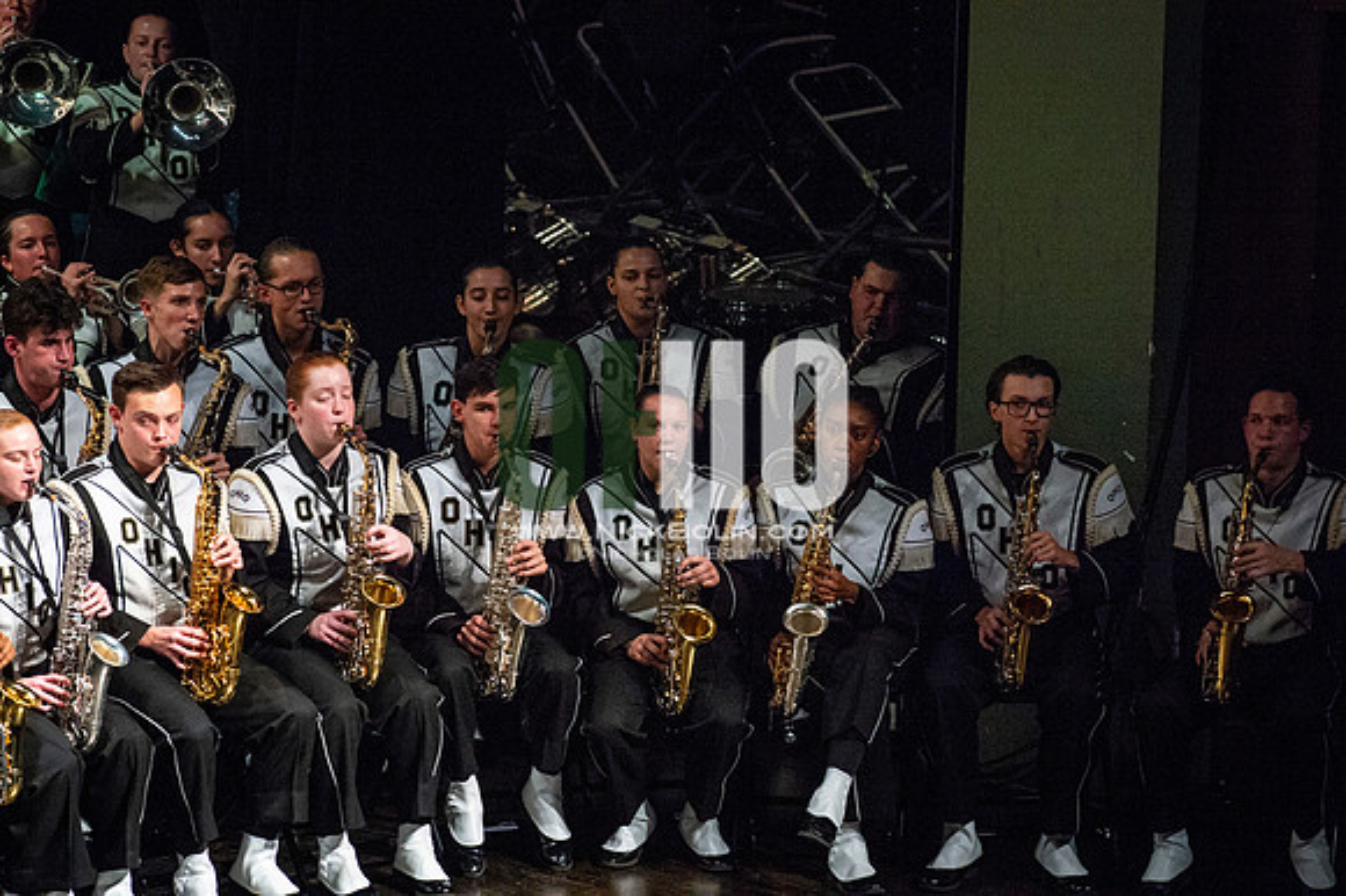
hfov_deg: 6.9
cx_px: 673
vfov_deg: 4.6
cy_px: 448
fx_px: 11210
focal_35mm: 300
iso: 5000
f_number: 5.6
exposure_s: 1/400
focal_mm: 300
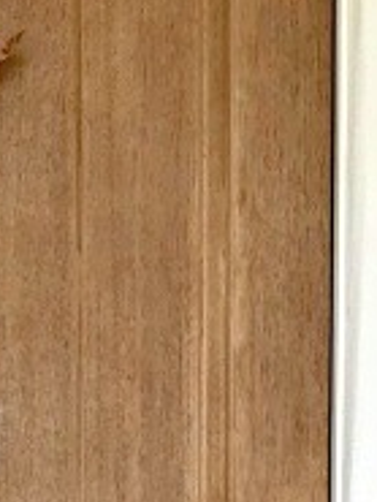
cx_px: 65
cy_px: 860
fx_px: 2190
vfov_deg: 12.1
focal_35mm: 151
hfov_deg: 9.8
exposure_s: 1/140
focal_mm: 3.99
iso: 20
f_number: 1.8
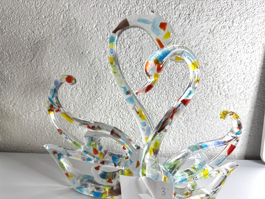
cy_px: 100
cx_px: 132
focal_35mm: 24
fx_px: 184
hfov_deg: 71.6
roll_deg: -2.1
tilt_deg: -11.6
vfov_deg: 56.8
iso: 80
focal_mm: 6.76
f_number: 1.78
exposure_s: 1/121
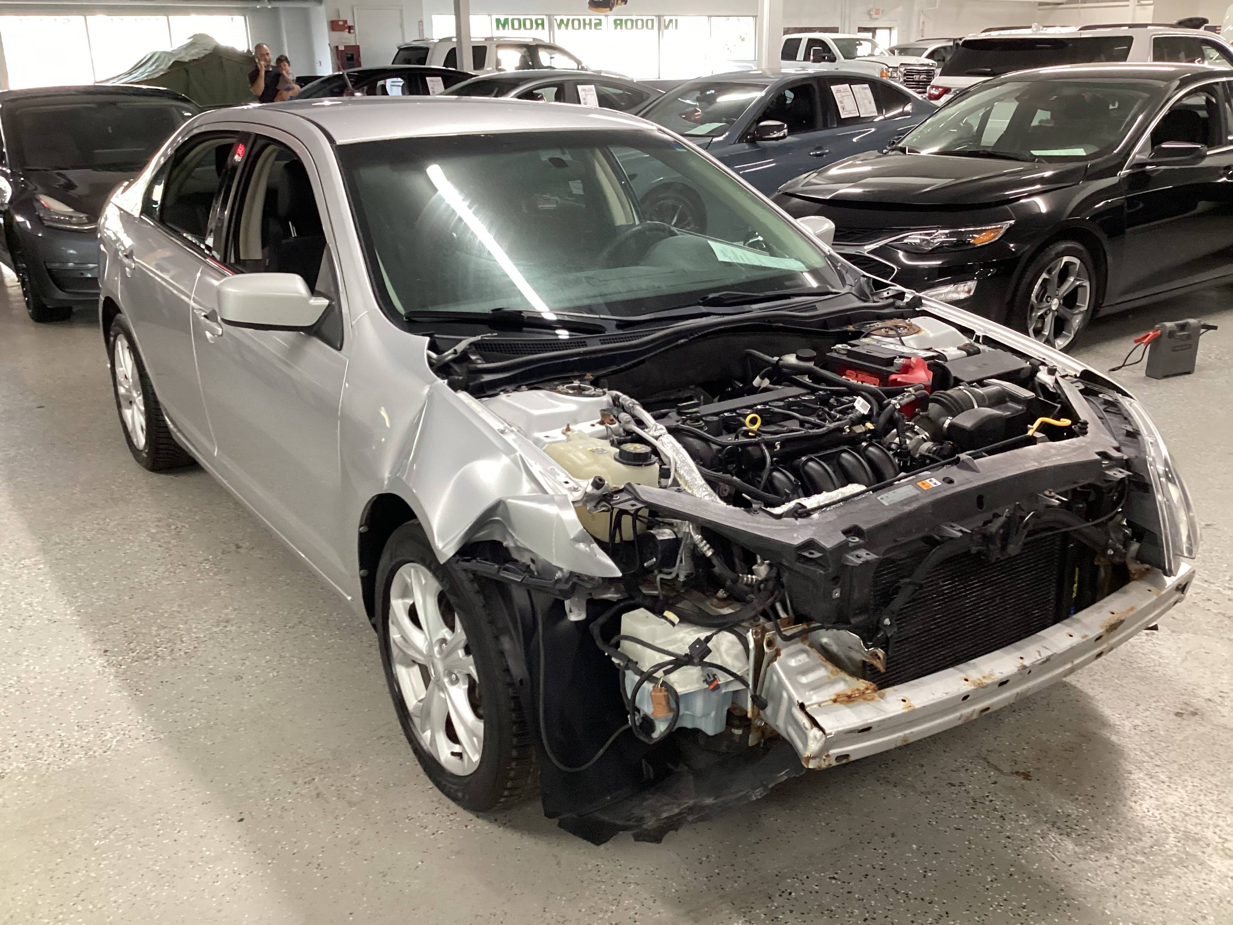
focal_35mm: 31
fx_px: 1104
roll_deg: +1.4
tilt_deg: -21.7
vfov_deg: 45.4
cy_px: 462
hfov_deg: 58.4
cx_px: 616
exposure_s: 1/50
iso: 250
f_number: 2.4
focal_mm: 3.3
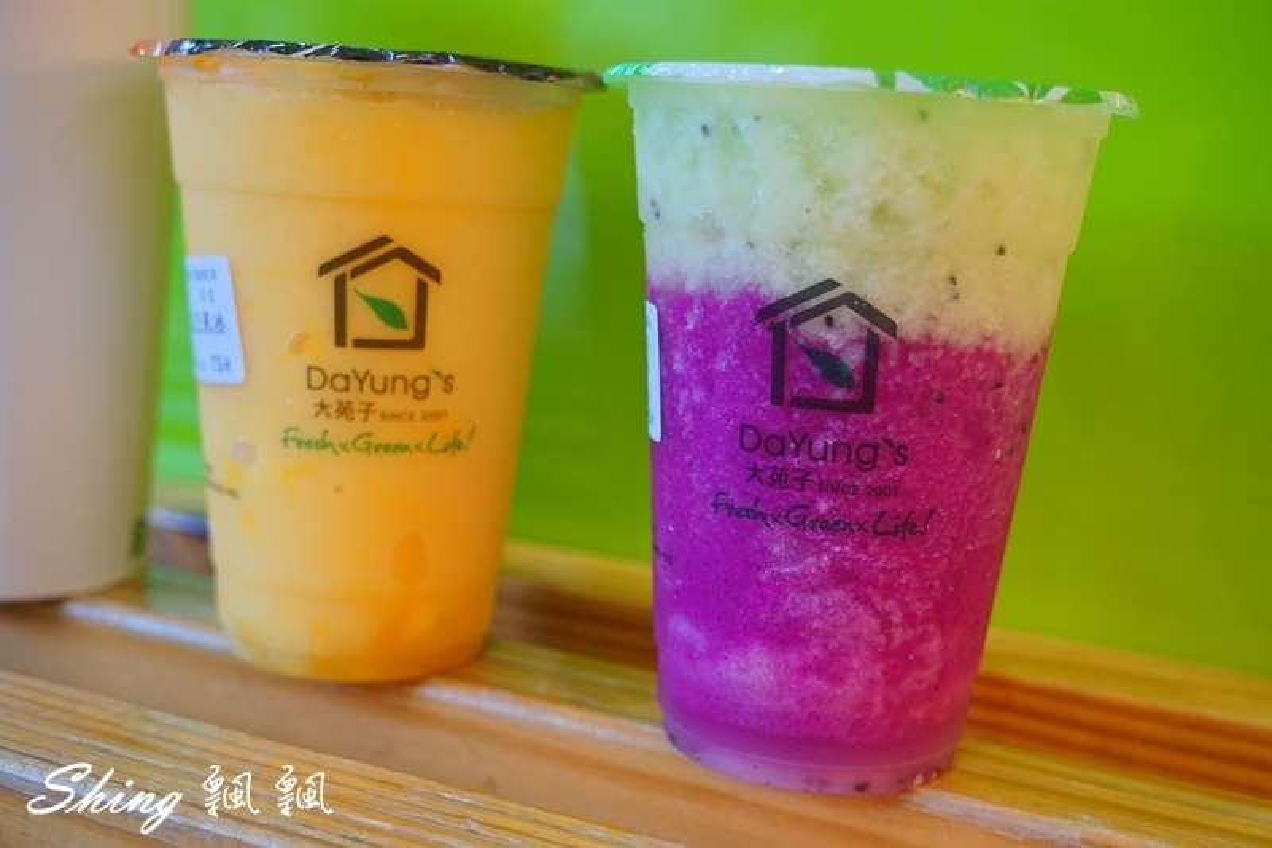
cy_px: 424
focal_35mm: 43
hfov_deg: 45.4
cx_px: 636
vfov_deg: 31.2
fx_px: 1519
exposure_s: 1/60
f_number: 5.6
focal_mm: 43
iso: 800
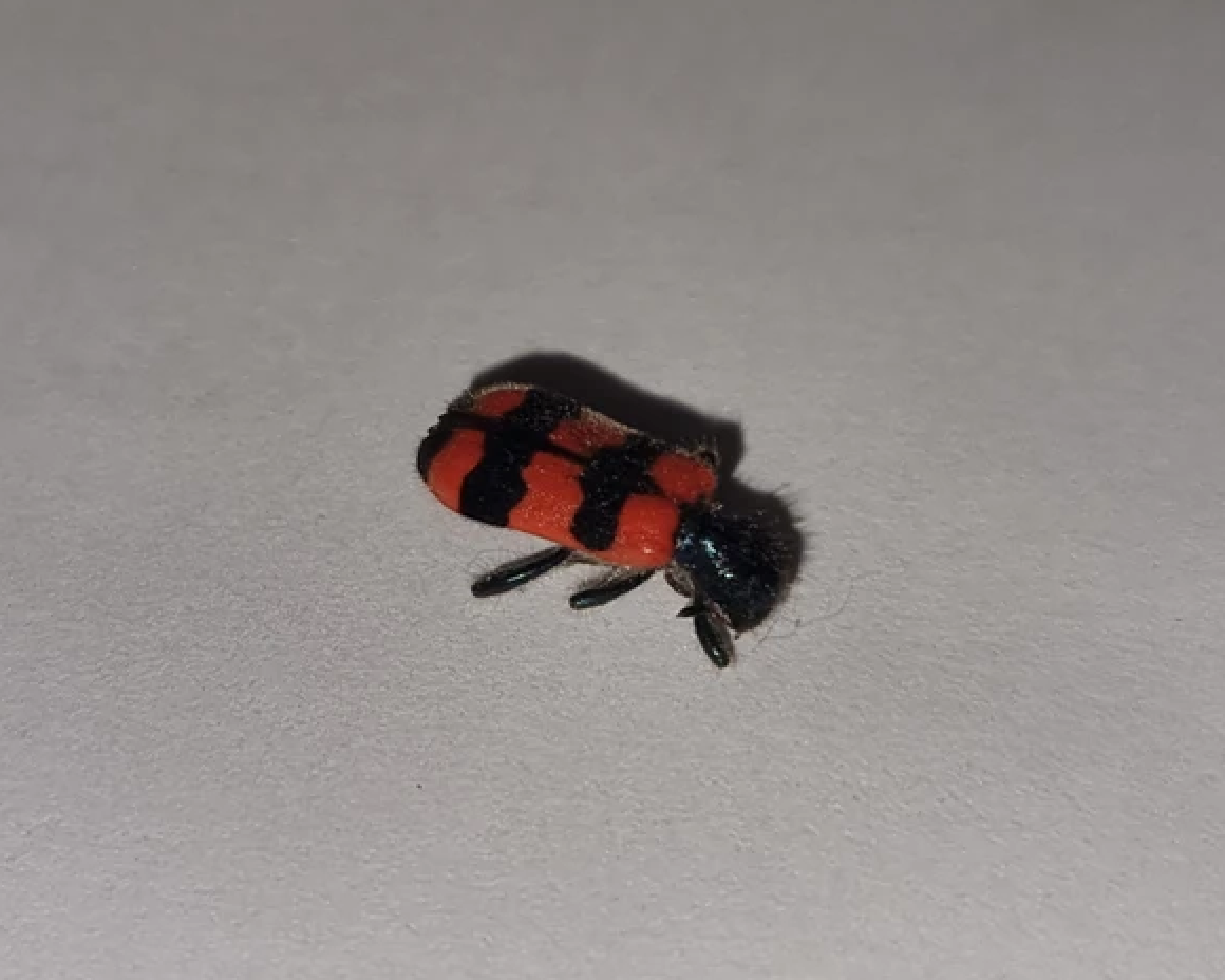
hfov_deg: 62.2
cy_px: 482
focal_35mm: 28
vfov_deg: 51.5
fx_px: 1015
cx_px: 604
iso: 200
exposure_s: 1/100
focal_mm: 5.4
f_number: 1.8
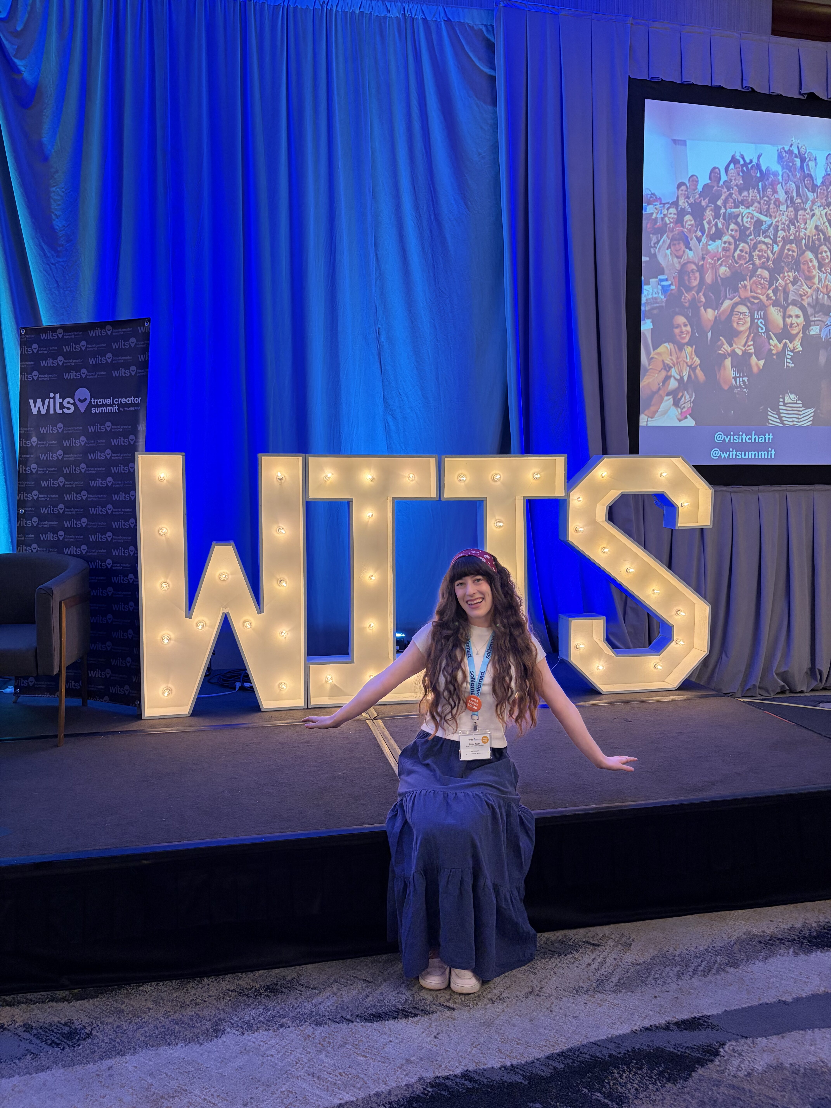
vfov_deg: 67.3
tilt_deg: -4.3
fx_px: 832
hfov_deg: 53.1
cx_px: 416
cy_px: 554
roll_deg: +0.6
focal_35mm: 26
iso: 200
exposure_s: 1/60
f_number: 1.6
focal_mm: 5.96
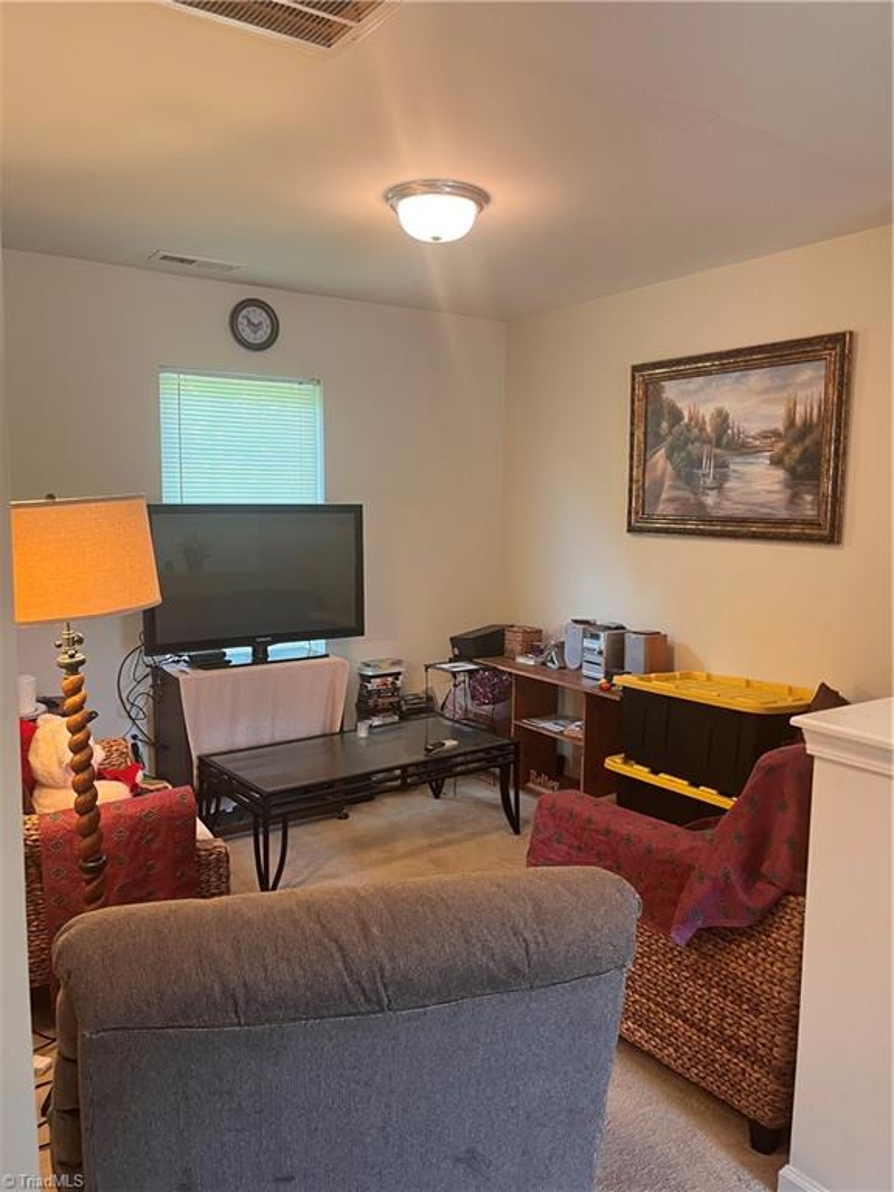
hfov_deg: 53.1
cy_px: 596
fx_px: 895
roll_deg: -0.1
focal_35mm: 26
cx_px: 447
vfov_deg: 67.3
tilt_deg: -6.3
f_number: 1.6
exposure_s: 1/60
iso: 125
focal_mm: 5.1
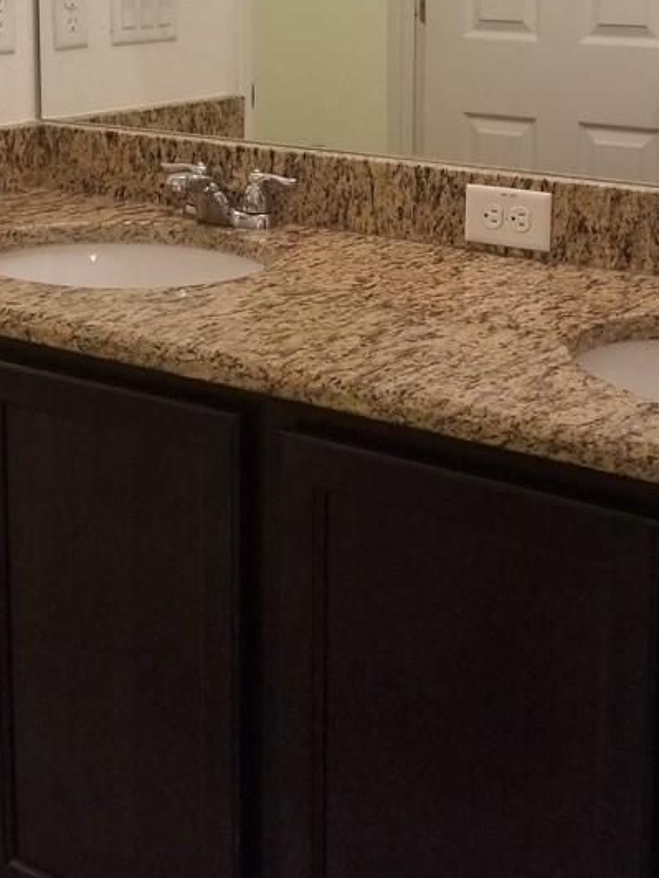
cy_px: 139
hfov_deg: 29.1
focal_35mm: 50
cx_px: 378
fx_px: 1269
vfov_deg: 36.5
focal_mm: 4.25
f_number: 1.7
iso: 200
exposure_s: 1/60
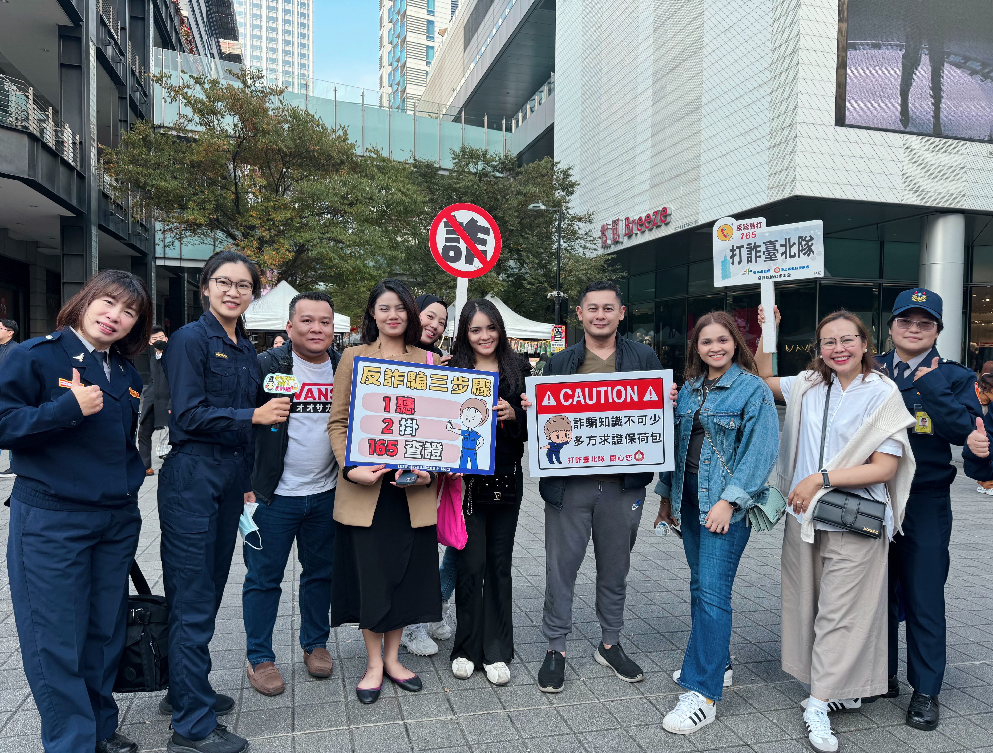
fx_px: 691
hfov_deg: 71.4
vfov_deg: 57.1
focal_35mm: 24
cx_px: 496
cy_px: 376
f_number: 1.78
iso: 80
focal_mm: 6.86
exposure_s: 1/782
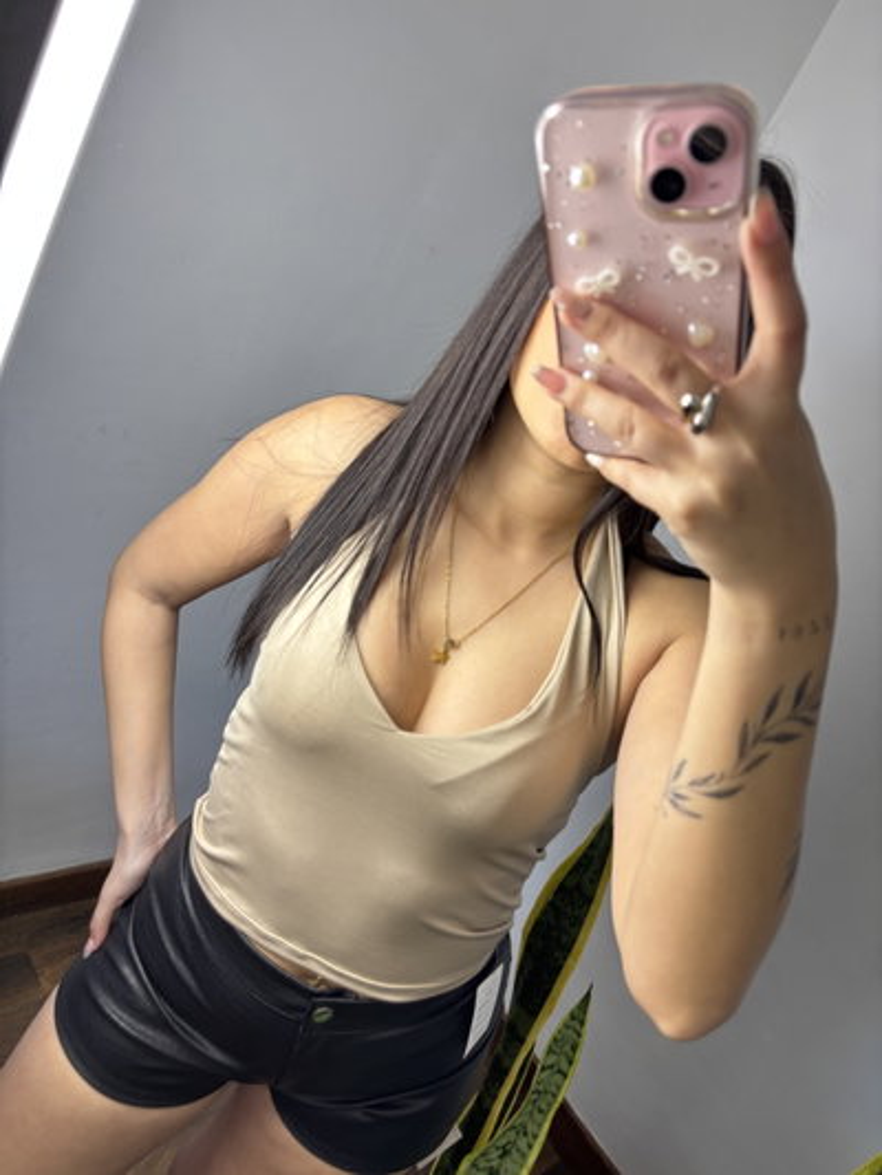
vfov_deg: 67.3
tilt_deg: -29.0
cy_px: 588
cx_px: 441
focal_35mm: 26
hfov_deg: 53.1
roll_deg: -26.9
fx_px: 883
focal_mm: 5.96
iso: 100
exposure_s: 1/100
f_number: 1.6
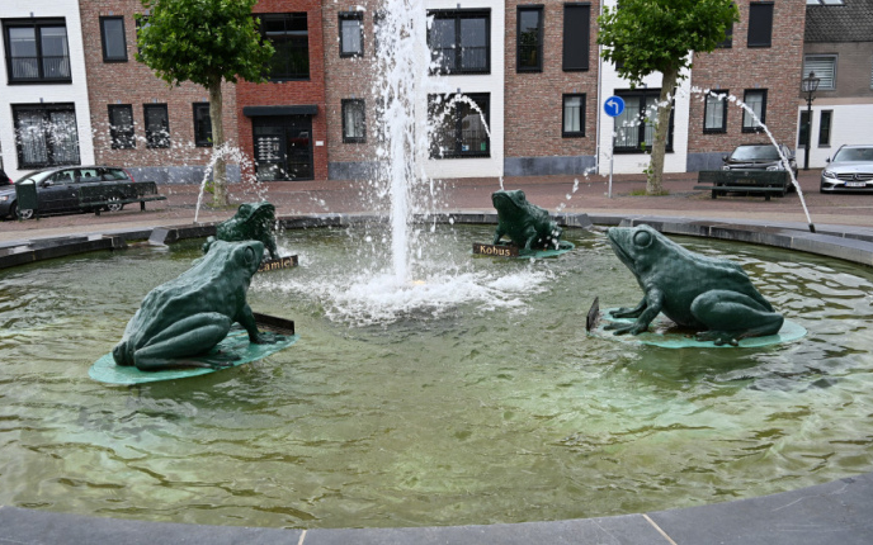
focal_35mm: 32
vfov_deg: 39.4
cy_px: 275
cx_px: 390
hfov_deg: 59.5
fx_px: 761
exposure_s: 1/250
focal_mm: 18
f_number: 5.6
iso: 110
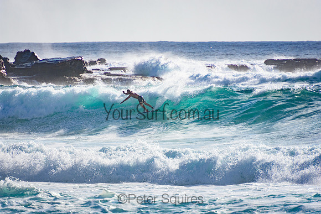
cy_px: 107
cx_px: 160
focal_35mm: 600
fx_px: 5351
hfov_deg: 3.4
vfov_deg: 2.3
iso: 250
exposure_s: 1/2000
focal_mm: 400
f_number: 5.6
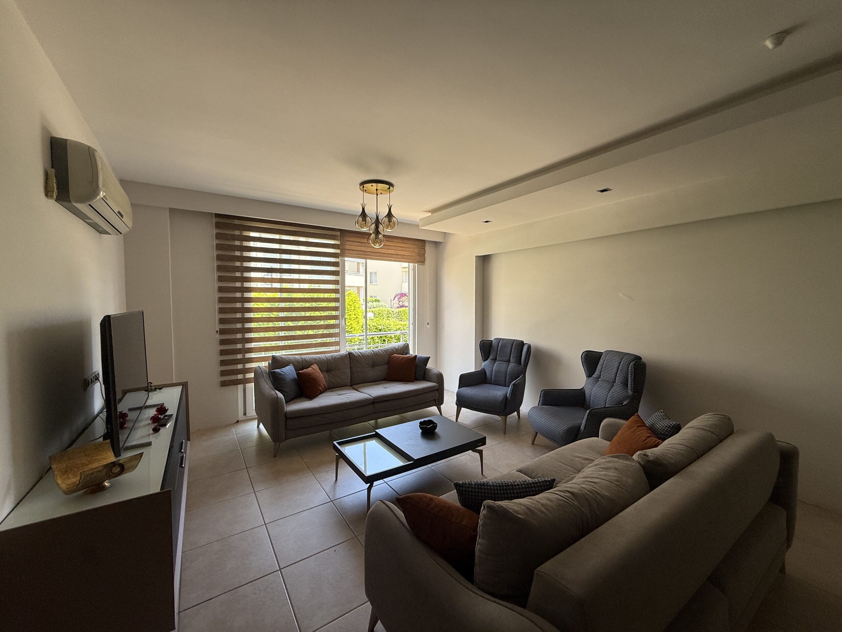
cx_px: 421
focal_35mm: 14
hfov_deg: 102.1
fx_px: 341
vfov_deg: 85.7
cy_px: 316
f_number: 2.2
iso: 64
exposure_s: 1/139
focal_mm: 2.22
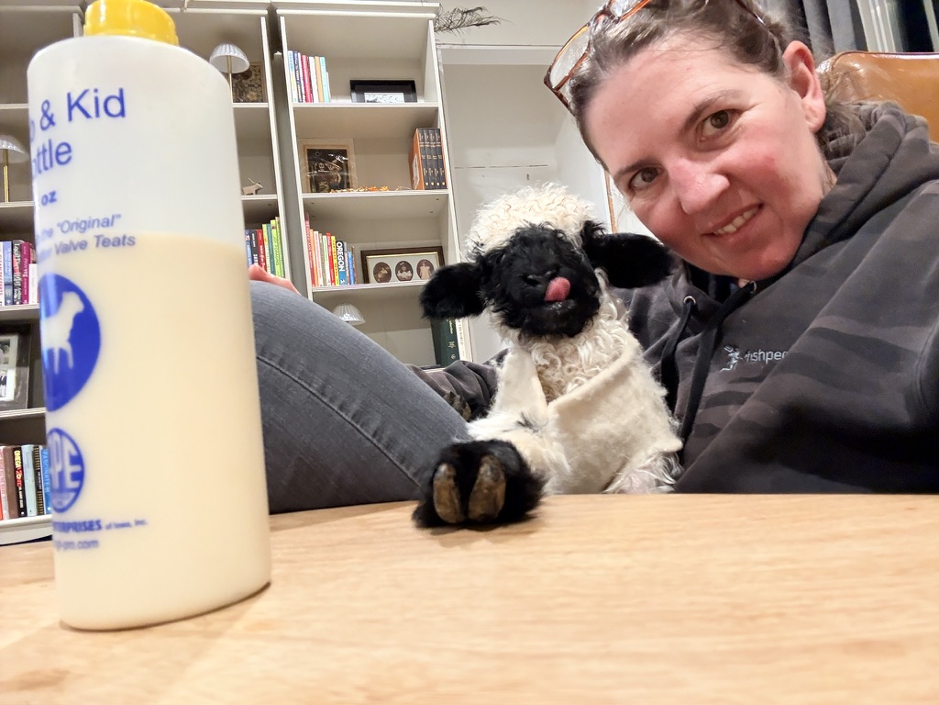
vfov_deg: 58.9
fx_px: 624
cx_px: 470
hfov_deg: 73.9
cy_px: 352
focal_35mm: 23
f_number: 1.9
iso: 500
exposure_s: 1/30
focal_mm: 2.69
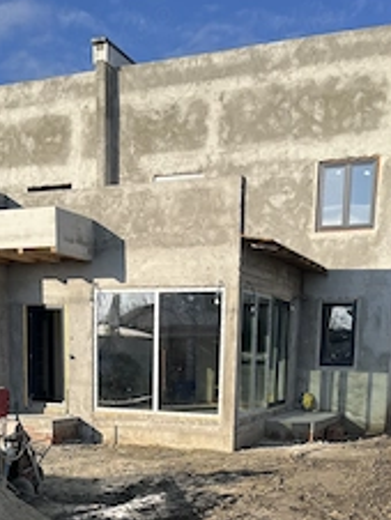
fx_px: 691
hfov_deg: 31.6
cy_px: 449
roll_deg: -0.6
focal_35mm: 46
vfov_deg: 38.9
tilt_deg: -11.5
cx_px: 179
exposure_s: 1/2571
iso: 50
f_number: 1.6
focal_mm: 5.1
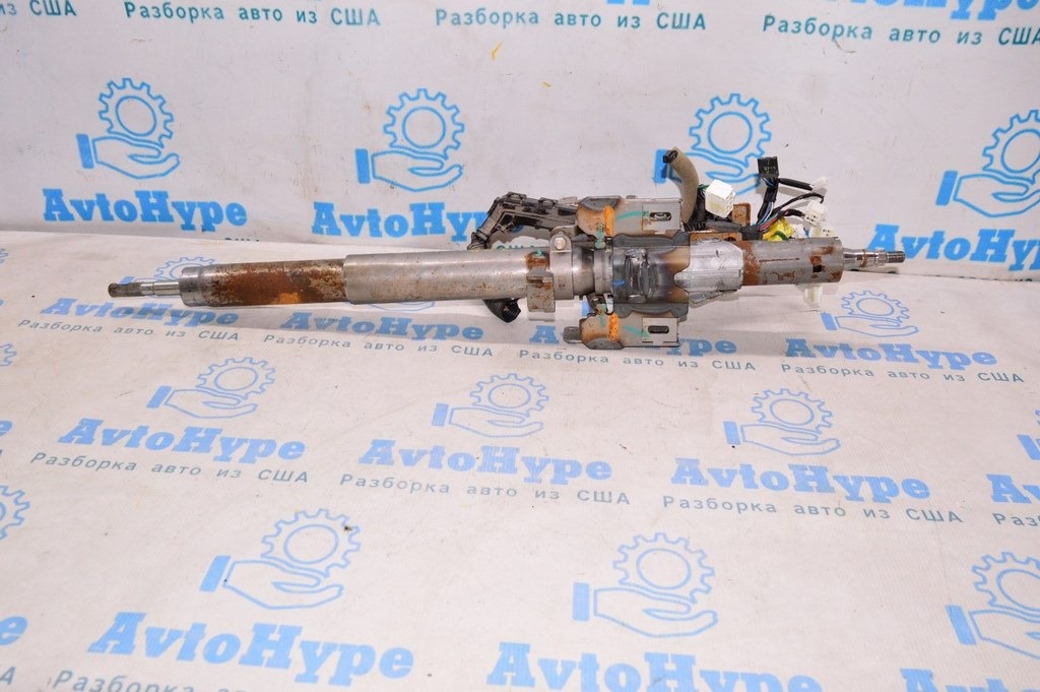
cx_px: 520
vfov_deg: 43.5
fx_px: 866
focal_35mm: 30
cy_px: 346
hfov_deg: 62.0
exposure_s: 1/125
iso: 1600
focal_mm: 20
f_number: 8
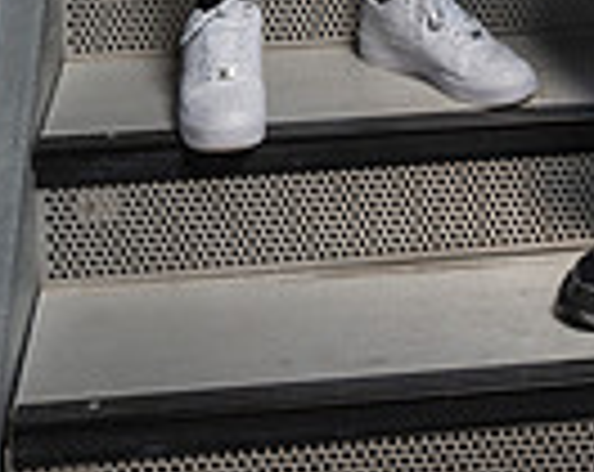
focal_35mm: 109
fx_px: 1912
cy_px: -526
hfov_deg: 17.4
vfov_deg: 12.2
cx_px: 540
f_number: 8
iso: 250
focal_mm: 34
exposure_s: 1/250
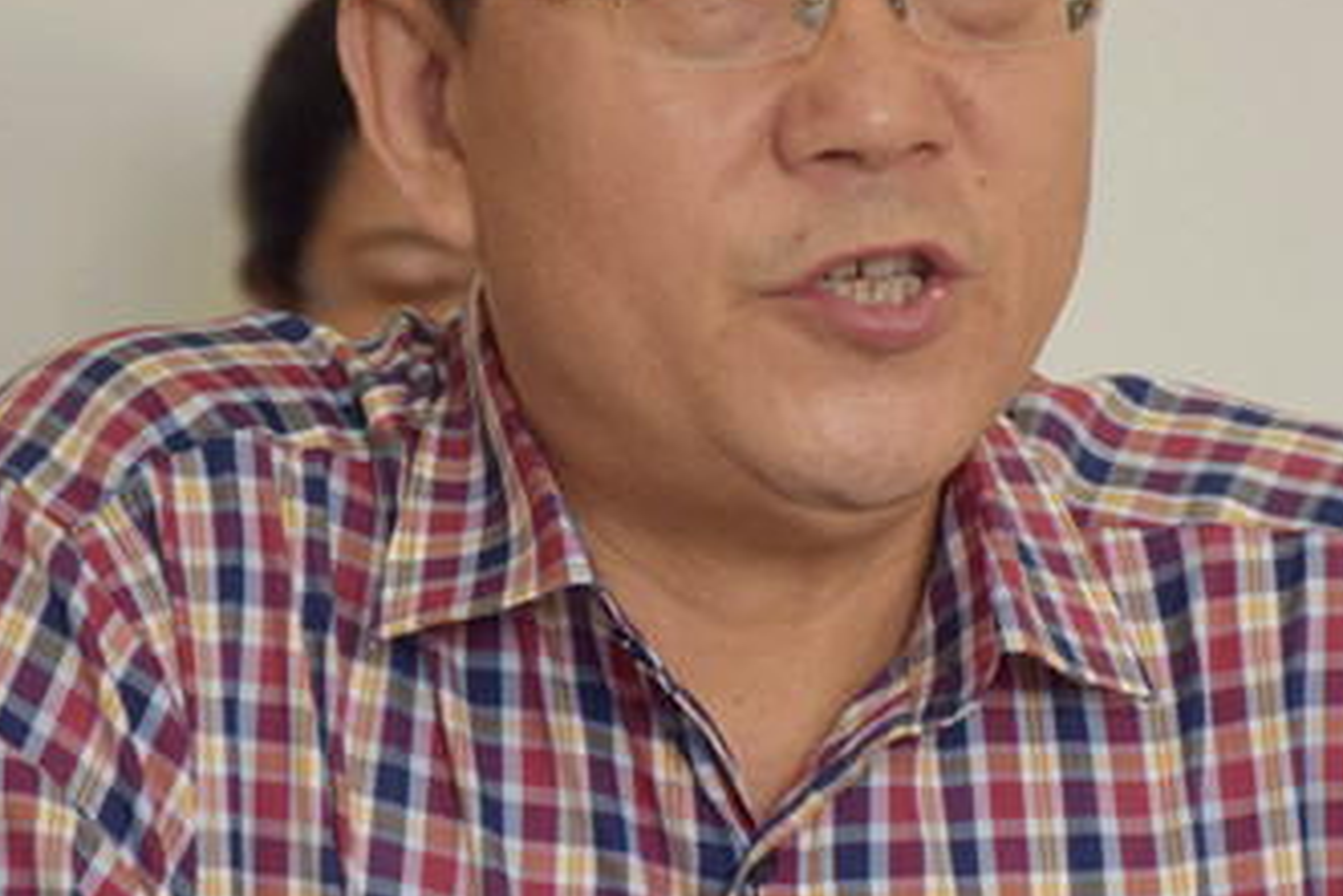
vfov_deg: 3.6
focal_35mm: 380
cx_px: 726
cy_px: 537
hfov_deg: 5.4
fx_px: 14189
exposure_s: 1/125
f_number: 5.6
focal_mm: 105
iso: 1400
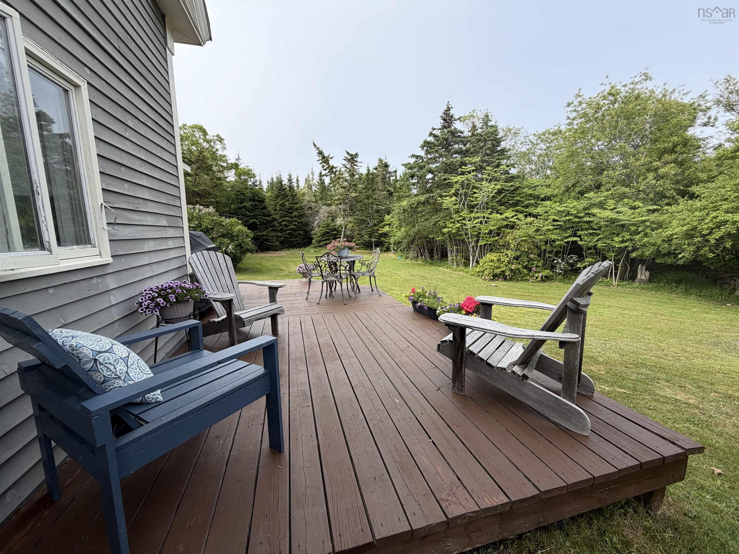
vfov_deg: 85.7
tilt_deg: -8.8
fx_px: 299
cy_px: 277
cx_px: 370
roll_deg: +0.5
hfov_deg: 102.1
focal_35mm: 14
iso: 40
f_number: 2.2
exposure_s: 1/709
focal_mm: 2.22
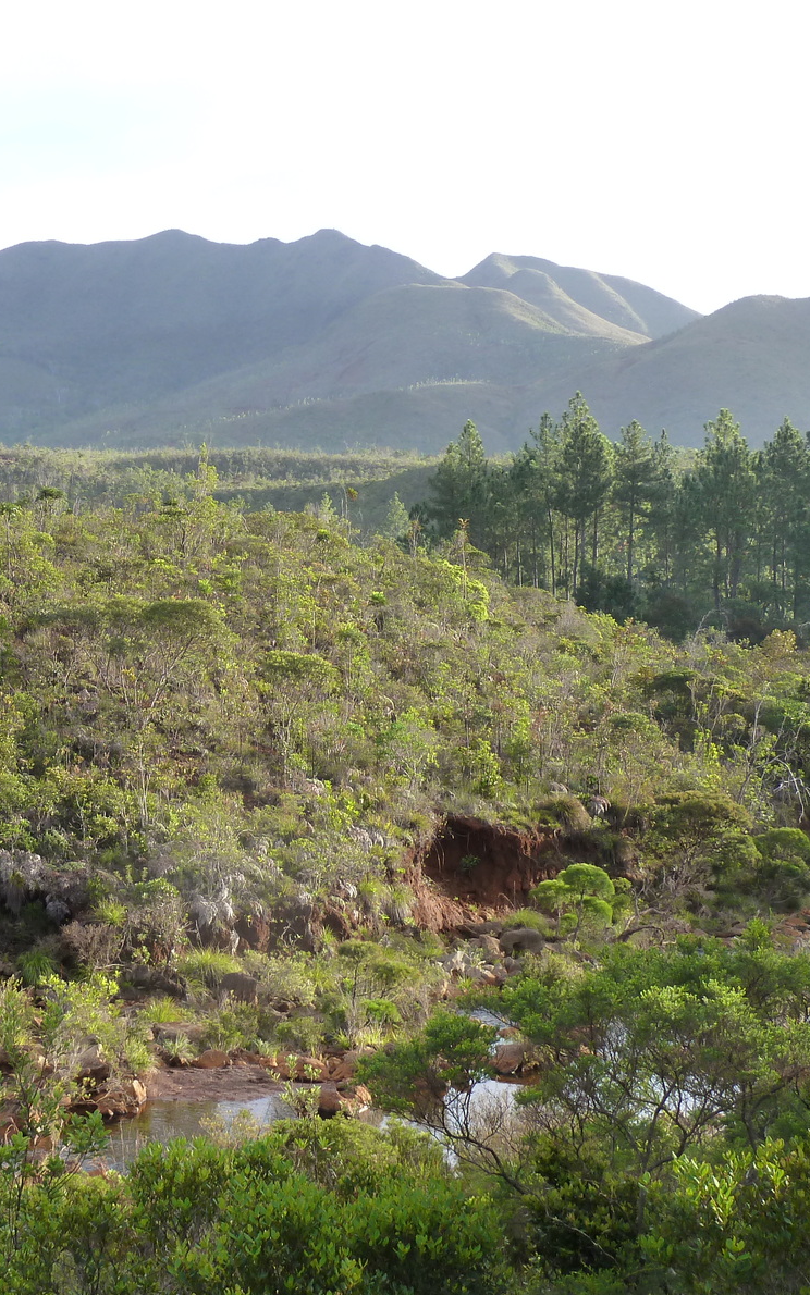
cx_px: 143
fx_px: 2013
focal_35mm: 57
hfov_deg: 22.4
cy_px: 651
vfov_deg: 35.7
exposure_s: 1/100
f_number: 3.6
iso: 125
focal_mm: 6.5
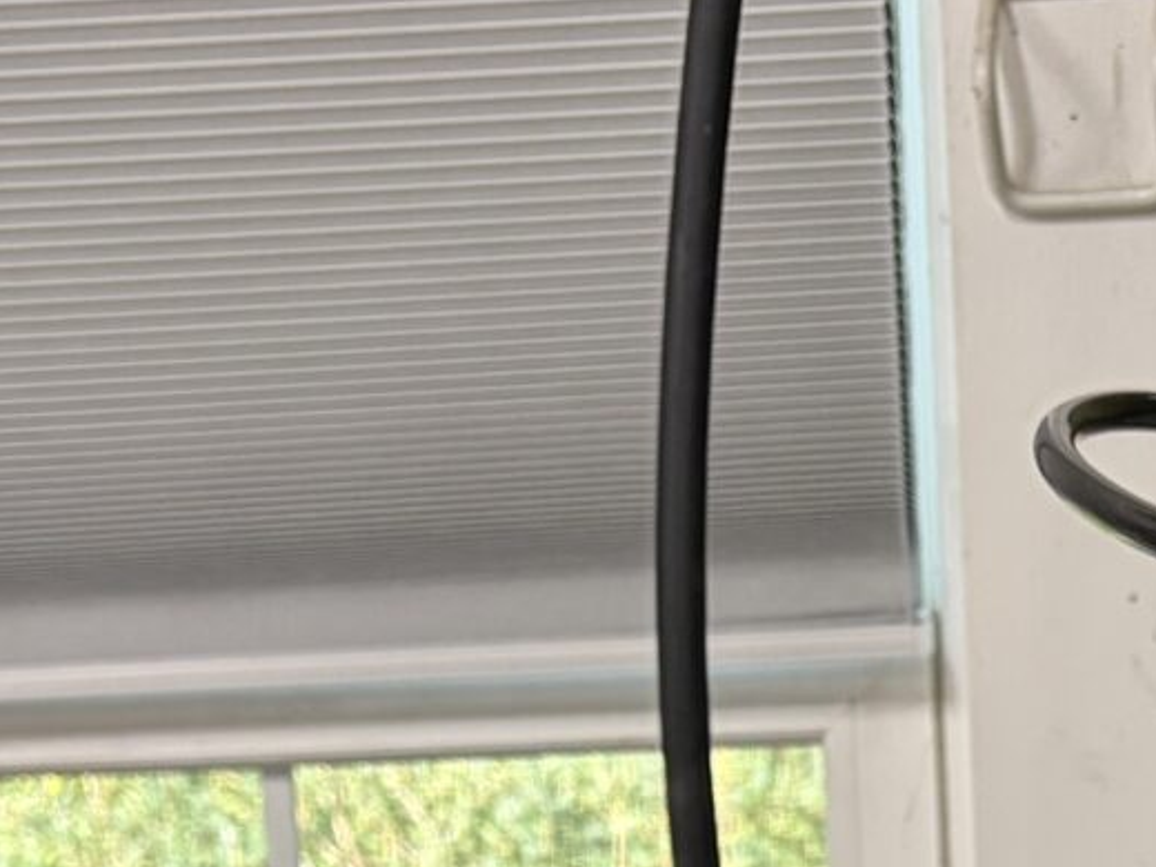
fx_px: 4275
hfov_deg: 15.1
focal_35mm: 128
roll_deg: +1.9
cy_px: 2005
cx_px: 1169
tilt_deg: -13.7
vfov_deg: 10.2
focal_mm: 5.96
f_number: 1.6
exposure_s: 1/120
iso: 80
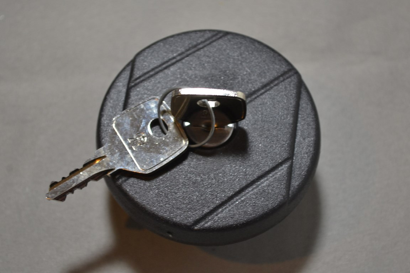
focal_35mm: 82
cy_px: 136
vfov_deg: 16.6
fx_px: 940
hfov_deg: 24.6
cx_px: 205
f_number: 5.6
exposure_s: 1/20
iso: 400
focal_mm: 55
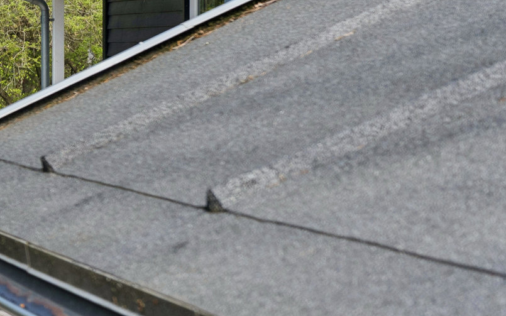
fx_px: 1834
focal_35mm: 133
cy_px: 74
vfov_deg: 9.8
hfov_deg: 14.1
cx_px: -385
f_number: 4
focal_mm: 35
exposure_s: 1/1000
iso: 125
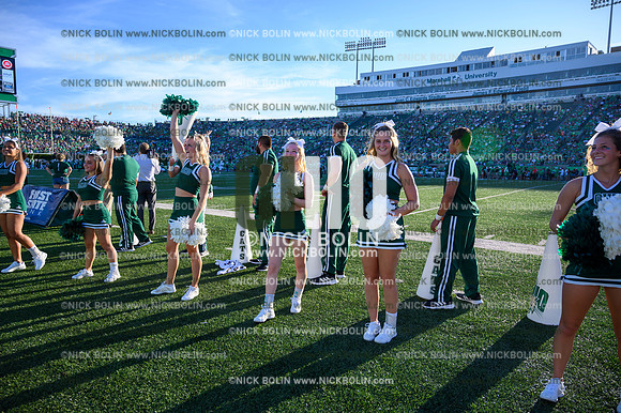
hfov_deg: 73.8
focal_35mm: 24
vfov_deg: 53.1
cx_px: 310
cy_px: 206
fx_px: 414
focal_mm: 24
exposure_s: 1/400
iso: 100
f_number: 4
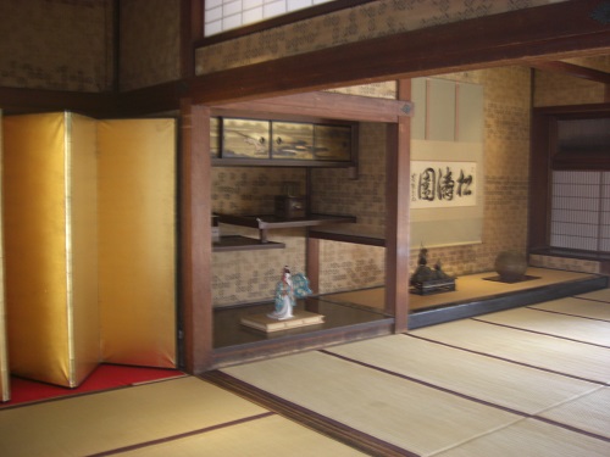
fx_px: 670
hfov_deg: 49.0
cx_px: 305
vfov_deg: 37.7
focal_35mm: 38
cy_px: 228
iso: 200
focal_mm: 7.9
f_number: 2.8
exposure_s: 1/13
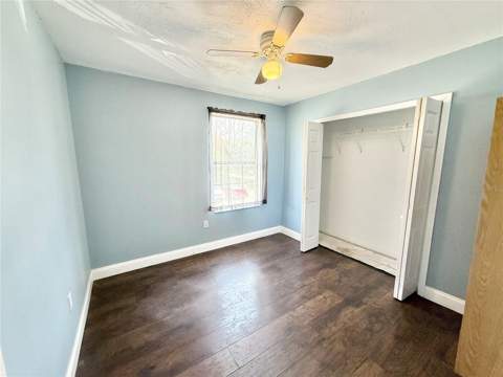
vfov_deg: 85.7
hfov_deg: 102.1
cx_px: 252
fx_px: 203
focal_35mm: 14
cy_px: 188
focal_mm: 2.22
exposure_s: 1/120
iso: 160
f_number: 2.2
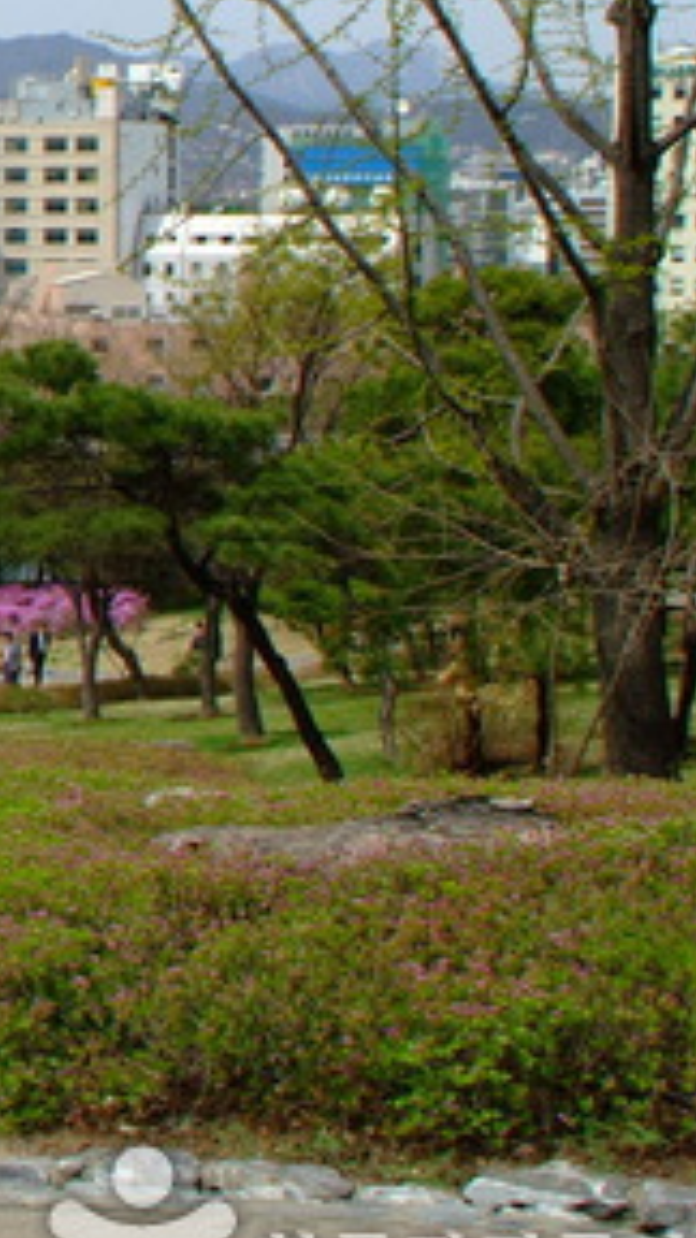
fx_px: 3511
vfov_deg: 19.9
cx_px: -745
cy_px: 417
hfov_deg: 10.3
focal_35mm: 107
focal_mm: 28
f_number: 6.7
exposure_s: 1/180
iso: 100
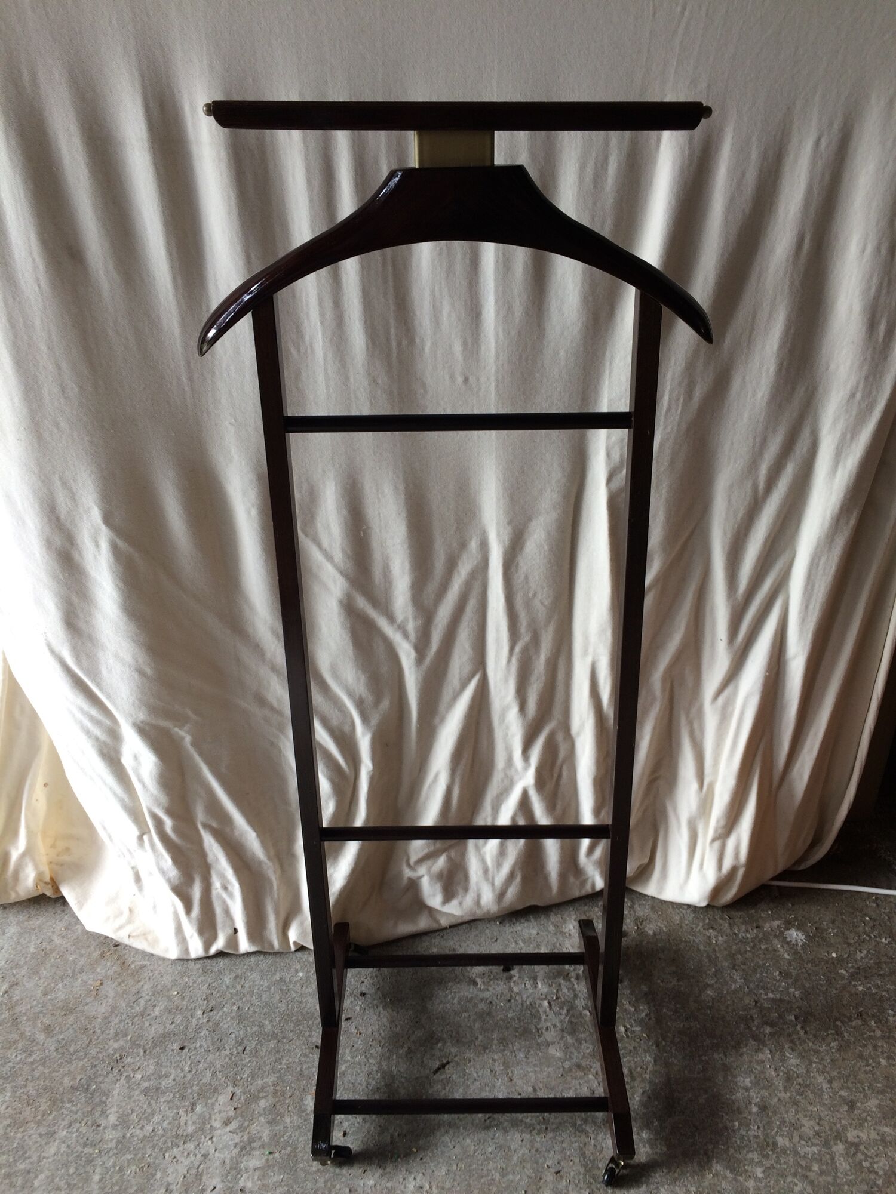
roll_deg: -1.1
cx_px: 448
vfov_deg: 61.7
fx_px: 1001
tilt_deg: -31.6
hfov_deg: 48.2
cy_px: 597
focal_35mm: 29
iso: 32
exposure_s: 1/50
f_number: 2.2
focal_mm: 4.15
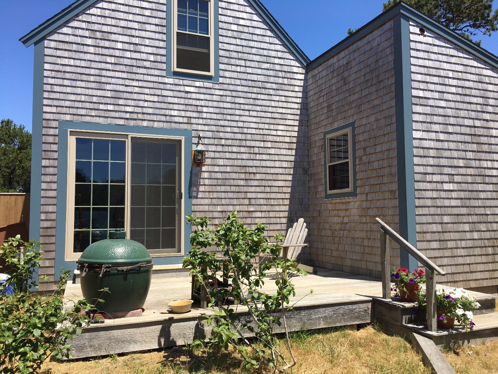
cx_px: 249
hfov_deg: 61.7
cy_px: 187
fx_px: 417
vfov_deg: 48.2
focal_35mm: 29
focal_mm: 4.15
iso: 25
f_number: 2.2
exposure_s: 1/1183
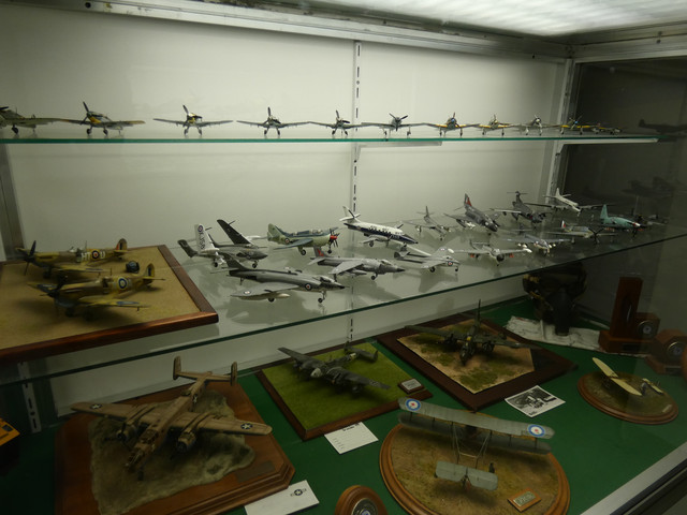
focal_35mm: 23
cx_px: 344
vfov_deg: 58.9
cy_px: 258
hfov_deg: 73.9
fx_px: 456
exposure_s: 1/80
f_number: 3
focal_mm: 4.1
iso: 160
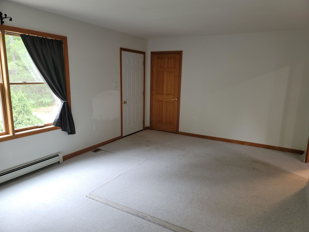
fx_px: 223
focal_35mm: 25
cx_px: 154
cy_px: 116
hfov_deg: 69.4
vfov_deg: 54.9
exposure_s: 1/30
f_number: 1.8
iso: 100
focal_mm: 7
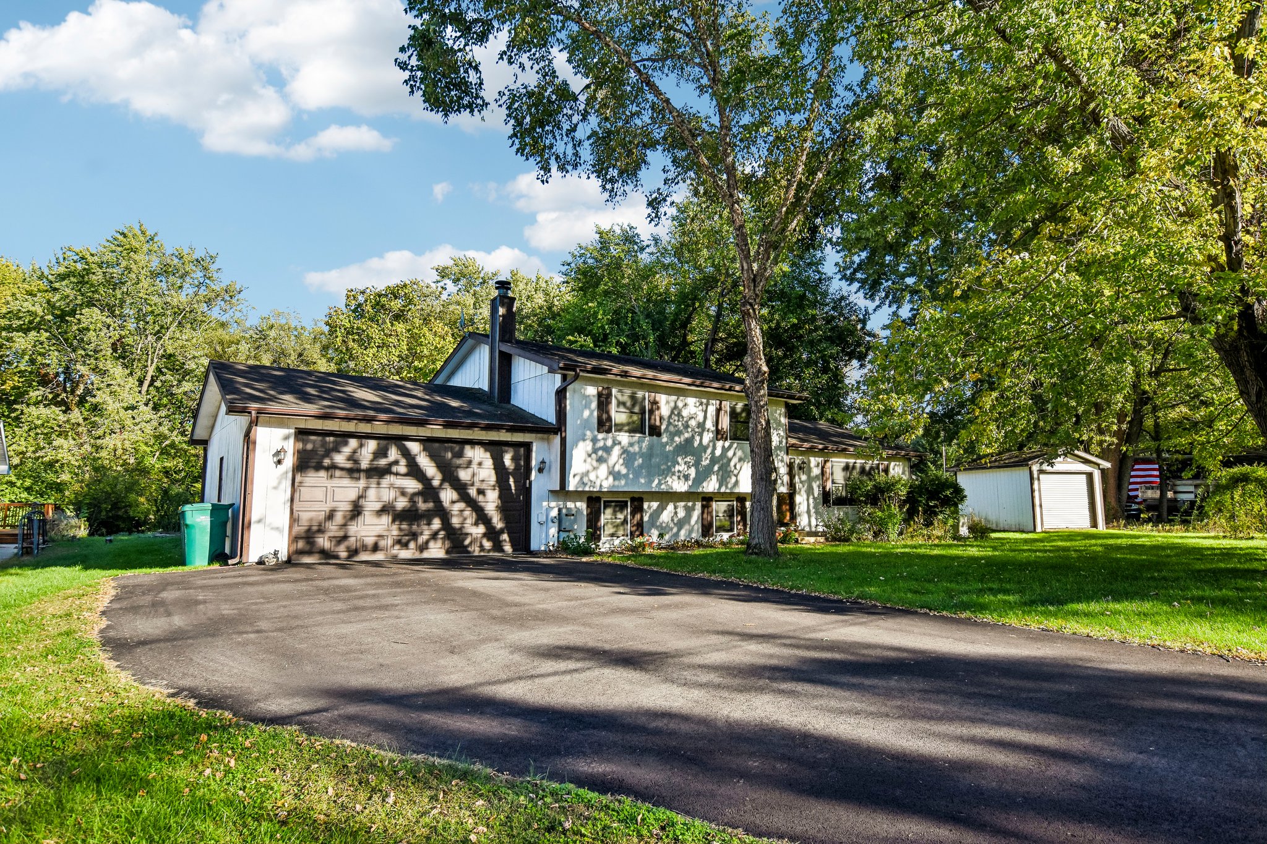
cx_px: 634
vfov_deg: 63.2
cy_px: 422
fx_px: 686
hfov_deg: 85.4
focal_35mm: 20
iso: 400
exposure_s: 1/640
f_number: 8
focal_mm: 13
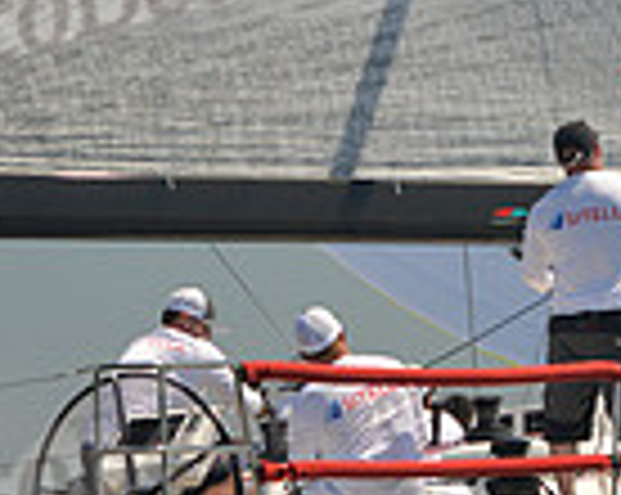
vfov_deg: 5.6
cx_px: 657
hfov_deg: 7.0
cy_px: 169
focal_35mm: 276
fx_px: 5065
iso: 200
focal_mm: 70
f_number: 6.3
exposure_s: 1/800
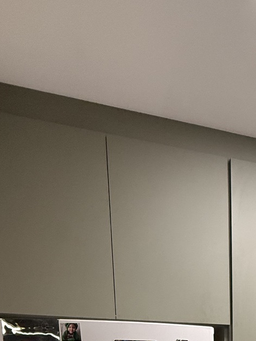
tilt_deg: -8.6
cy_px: 447
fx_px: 394
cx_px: 262
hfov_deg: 32.7
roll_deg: -0.1
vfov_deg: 33.6
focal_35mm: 40
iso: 250
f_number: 2.2
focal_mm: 2.22
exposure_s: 1/120
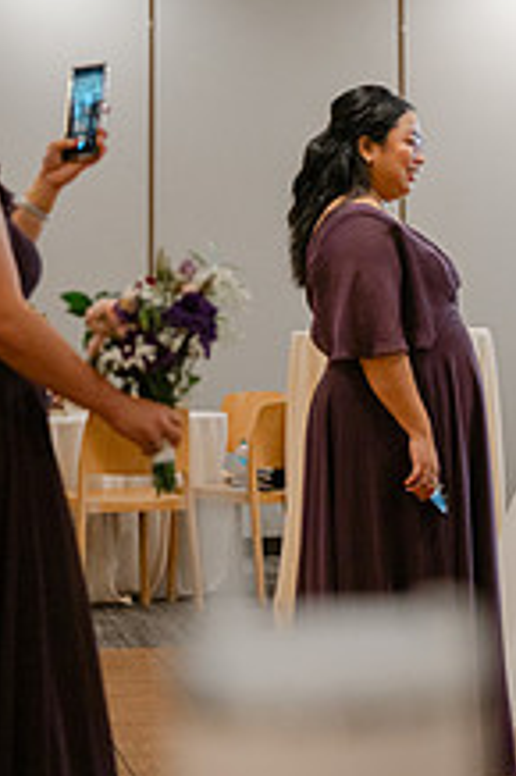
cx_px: 680
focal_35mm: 133
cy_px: 105
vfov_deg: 15.3
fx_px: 2864
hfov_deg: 10.1
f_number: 1.8
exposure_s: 1/125
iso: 320
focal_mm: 50
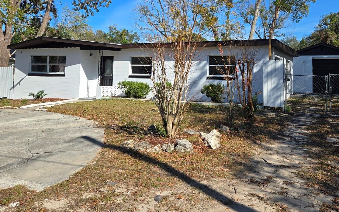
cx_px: 188
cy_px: 57
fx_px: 323
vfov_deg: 35.6
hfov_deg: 55.2
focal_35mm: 35
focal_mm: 5.4
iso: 25
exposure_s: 1/1829
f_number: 1.8
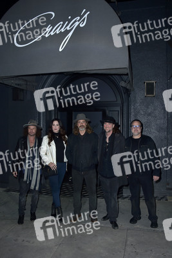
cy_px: 129
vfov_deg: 65.5
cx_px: 86
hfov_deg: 46.4
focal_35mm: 28
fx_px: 200
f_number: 6.3
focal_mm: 28
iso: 320
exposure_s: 1/250
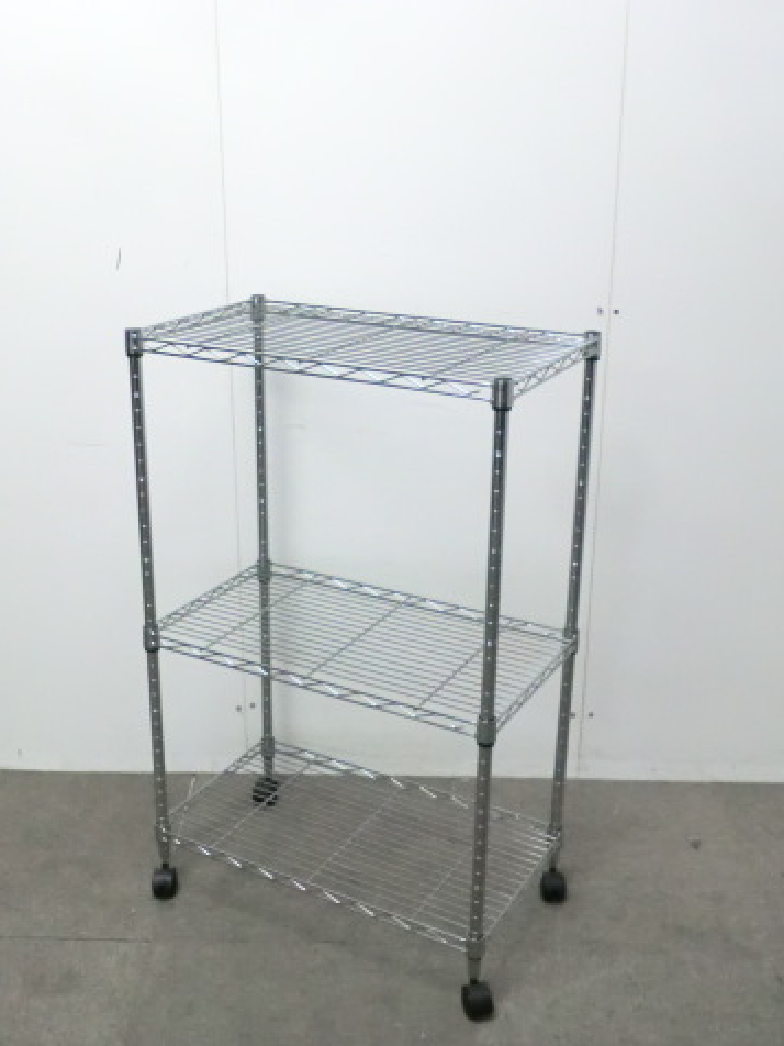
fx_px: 1299
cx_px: 349
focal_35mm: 43
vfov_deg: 43.9
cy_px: 521
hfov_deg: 33.6
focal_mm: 5.8
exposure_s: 1/50
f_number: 3.5
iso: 800
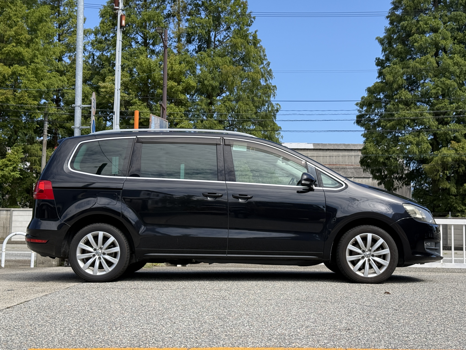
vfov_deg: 30.3
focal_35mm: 48
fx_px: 646
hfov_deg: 39.7
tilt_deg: +4.8
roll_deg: -1.3
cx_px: 233
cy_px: 175
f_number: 1.78
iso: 64
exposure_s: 1/2415
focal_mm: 6.76
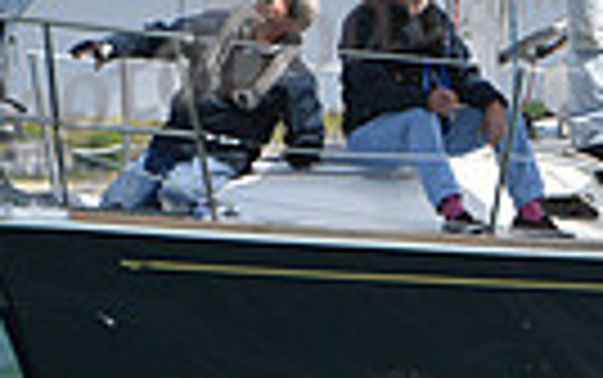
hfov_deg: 2.4
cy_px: 227
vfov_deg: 1.5
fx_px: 14556
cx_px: 796
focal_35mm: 885
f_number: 5
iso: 320
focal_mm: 200
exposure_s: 1/800
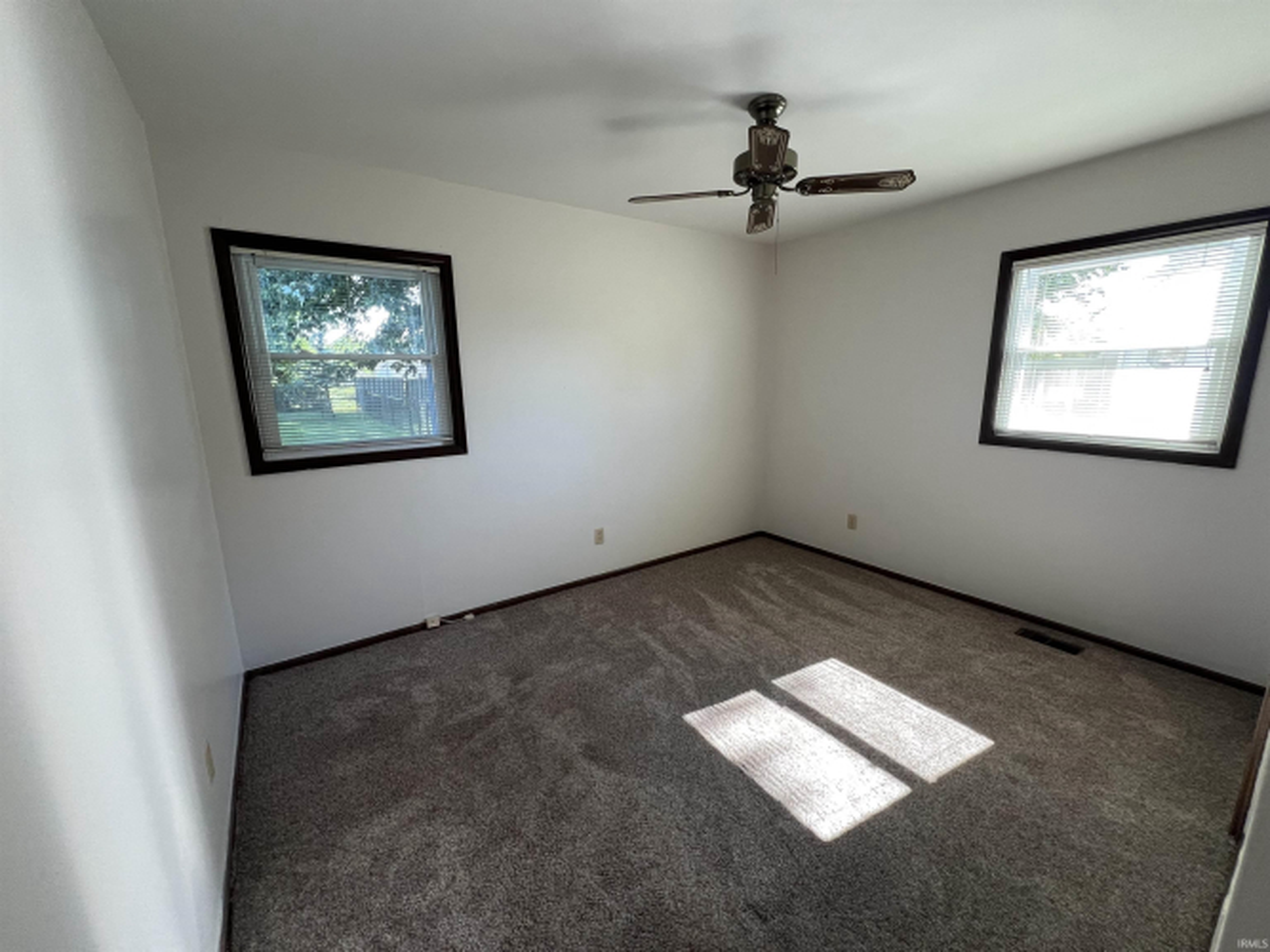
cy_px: 476
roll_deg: -0.1
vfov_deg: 89.9
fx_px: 477
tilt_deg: -11.2
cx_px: 635
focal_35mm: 13
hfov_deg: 106.2
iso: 125
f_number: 1.8
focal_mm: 1.57
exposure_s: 1/99
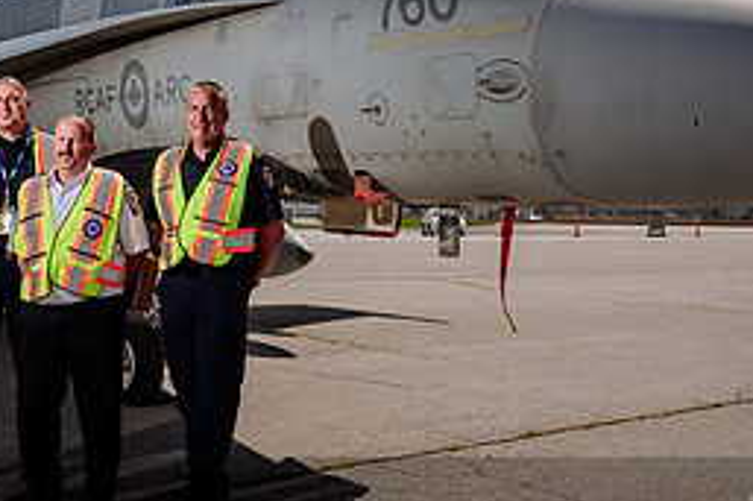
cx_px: 314
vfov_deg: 22.1
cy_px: 154
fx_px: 1275
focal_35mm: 61
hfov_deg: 32.8
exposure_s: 1/250
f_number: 8
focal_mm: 27
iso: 64
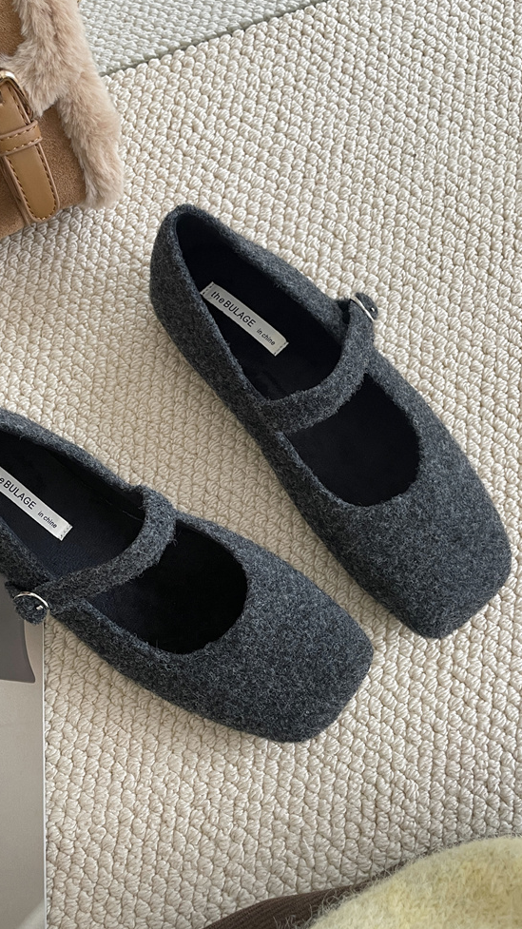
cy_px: 470
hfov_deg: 40.0
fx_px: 714
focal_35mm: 29
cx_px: 213
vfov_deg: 66.1
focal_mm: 4.2
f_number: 1.6
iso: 125
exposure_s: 1/71
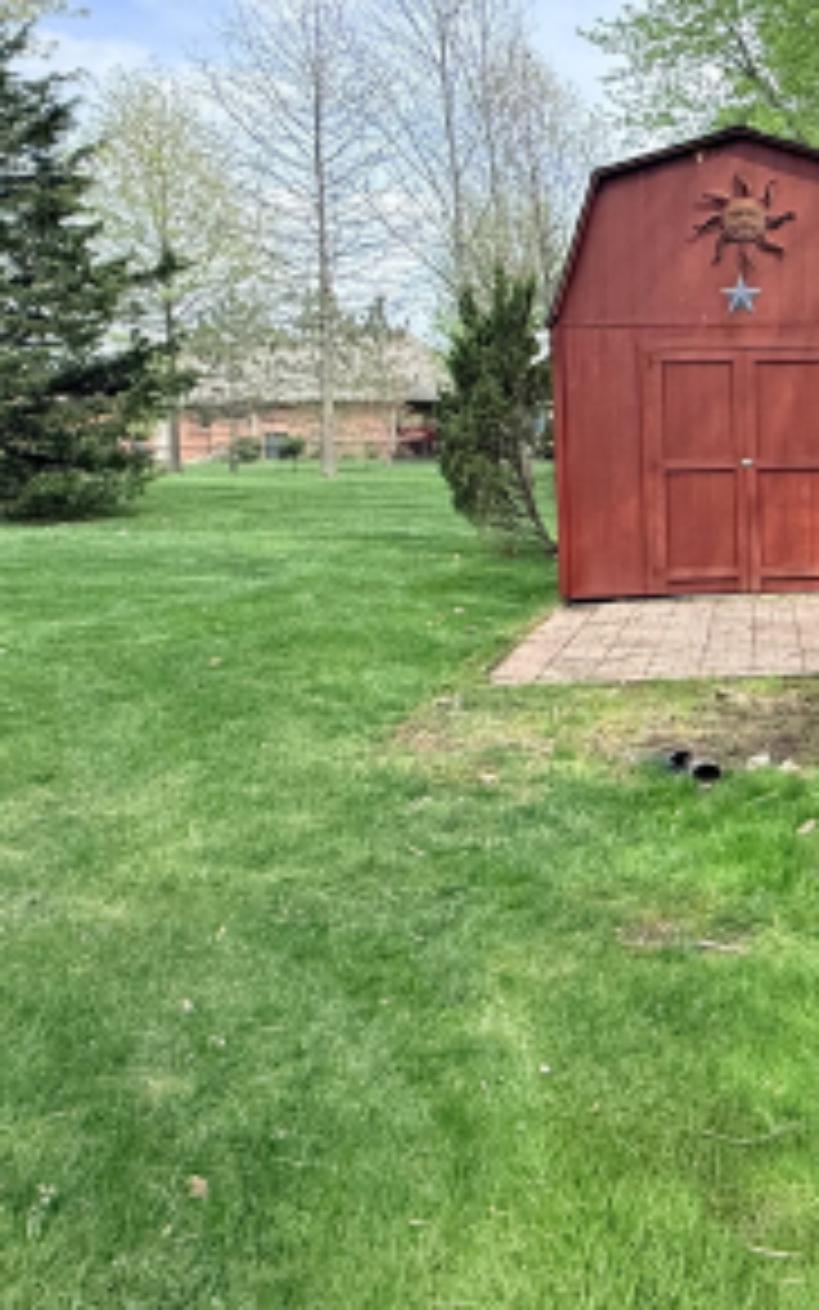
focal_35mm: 34
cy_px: 414
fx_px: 1214
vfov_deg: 55.3
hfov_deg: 33.4
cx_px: 857
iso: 64
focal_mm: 2.22
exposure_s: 1/672
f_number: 2.2
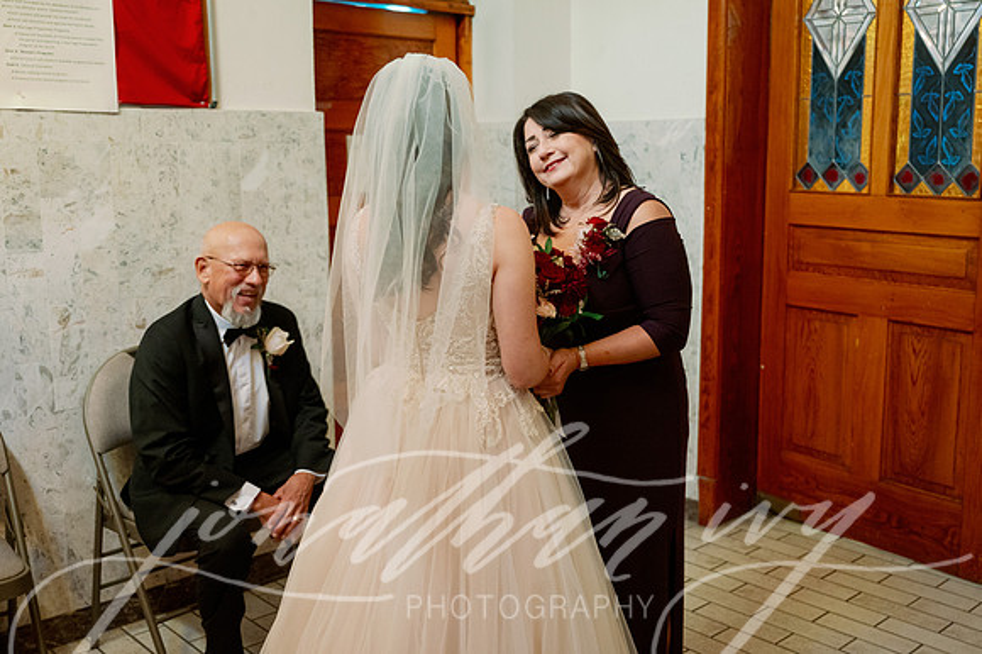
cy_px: 303
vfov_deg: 35.7
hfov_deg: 51.5
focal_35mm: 37
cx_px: 543
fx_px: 1015
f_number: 2.8
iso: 2500
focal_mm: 33
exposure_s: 1/250
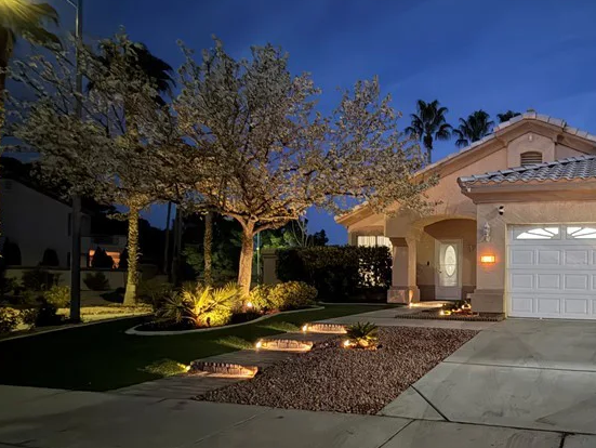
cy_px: 274
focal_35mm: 26
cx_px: 506
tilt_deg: +0.1
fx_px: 448
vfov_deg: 52.7
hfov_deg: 59.8
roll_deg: -0.5
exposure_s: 1/7
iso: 1250
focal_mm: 2.22
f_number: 2.2
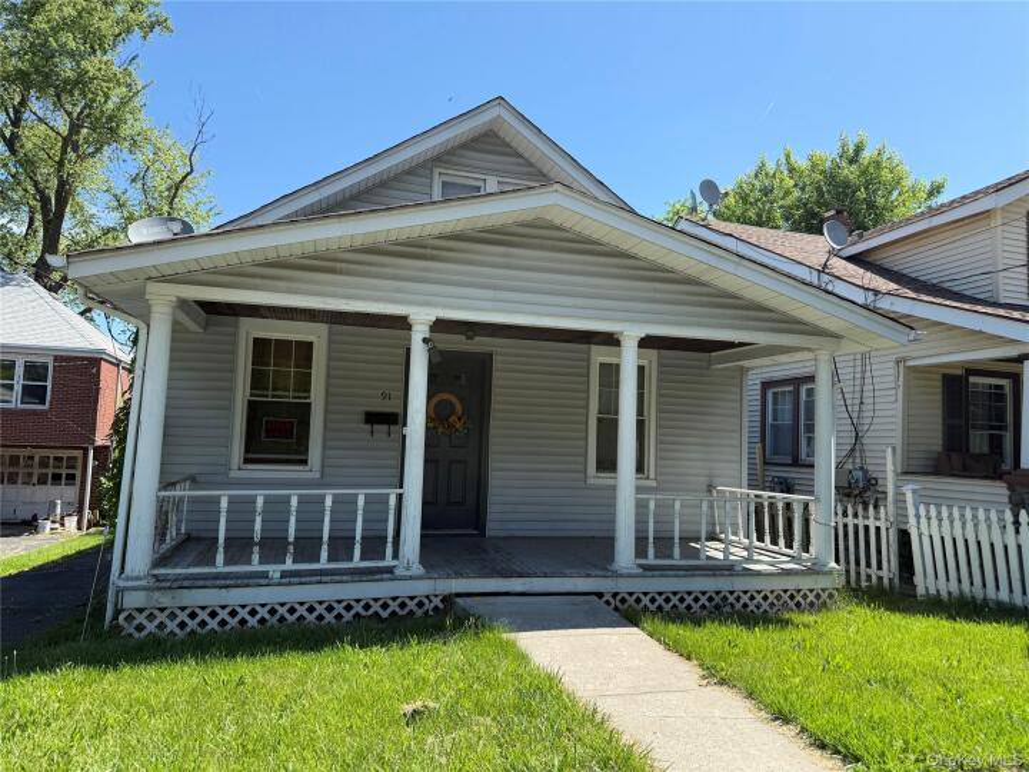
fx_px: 713
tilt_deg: +4.4
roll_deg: -2.0
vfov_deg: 56.8
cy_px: 386
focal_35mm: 24
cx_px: 514
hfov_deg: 71.6
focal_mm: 6.76
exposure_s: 1/2370
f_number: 1.78
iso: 80
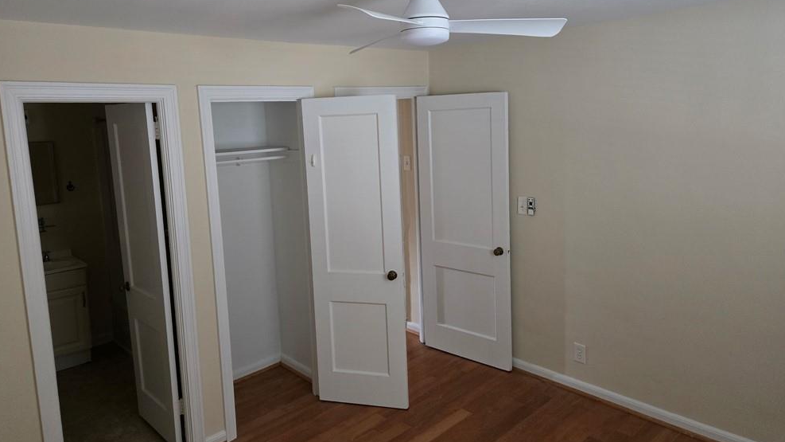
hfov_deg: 71.9
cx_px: 385
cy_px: 179
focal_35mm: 26
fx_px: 541
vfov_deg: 44.2
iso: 640
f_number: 1.8
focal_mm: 5.4
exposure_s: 1/60
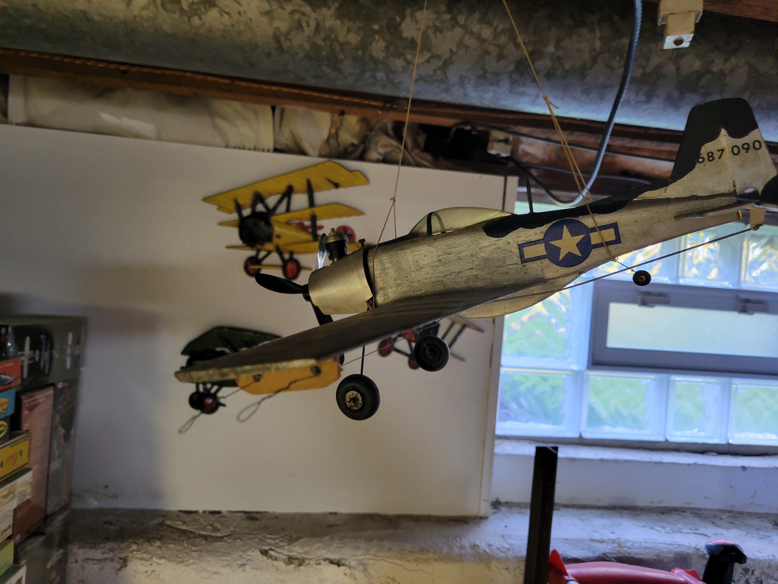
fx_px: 584
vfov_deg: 53.1
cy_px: 292
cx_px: 389
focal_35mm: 26
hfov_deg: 67.3
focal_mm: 5.4
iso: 250
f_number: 1.8
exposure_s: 1/40
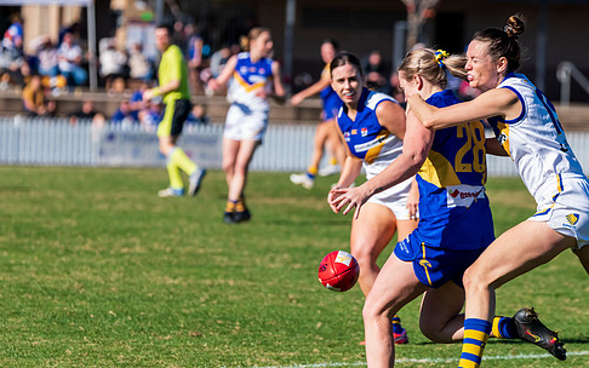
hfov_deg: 5.4
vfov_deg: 3.4
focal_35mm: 388
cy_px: 238
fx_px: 6230
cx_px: 294
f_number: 9
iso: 800
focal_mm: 300
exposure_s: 1/2000
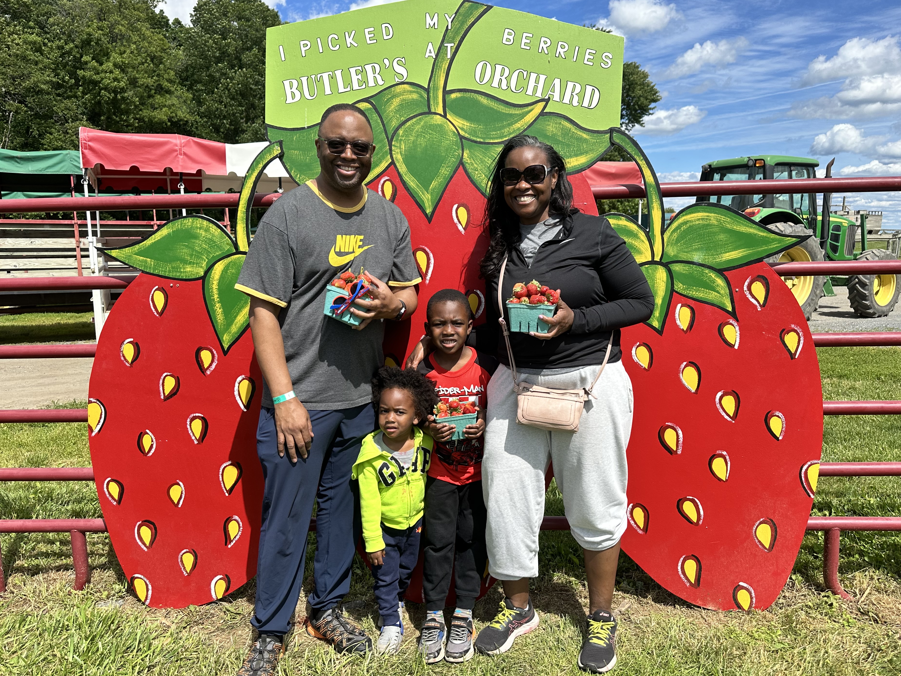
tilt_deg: -9.7
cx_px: 467
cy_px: 340
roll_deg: -0.6
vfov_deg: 53.1
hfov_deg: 67.3
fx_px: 677
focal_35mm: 26
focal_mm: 6.86
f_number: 1.78
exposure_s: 1/3472
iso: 80
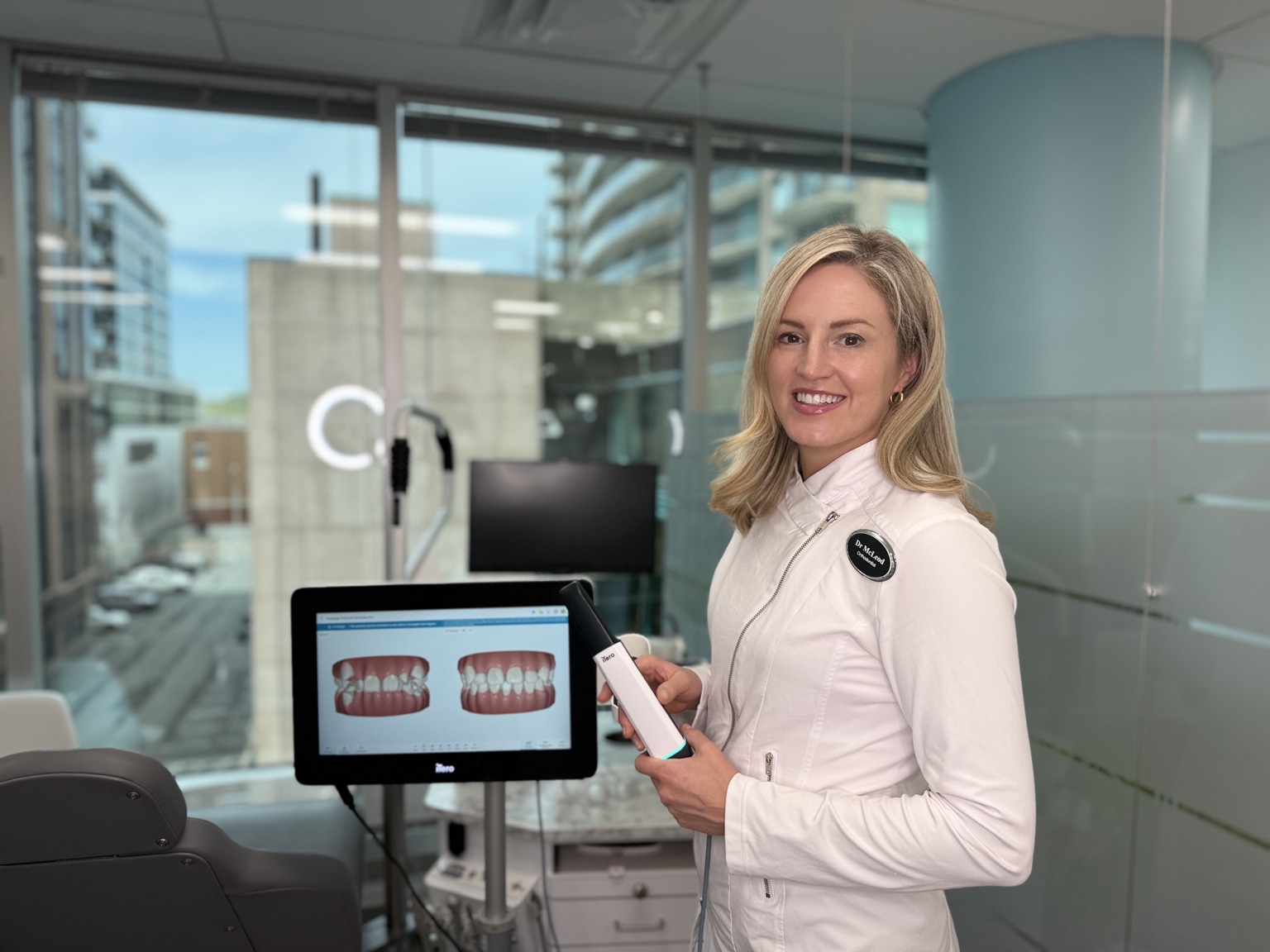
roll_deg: -0.2
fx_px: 881
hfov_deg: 71.6
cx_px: 635
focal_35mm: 24
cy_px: 476
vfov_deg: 56.8
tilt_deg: -2.6
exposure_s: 1/314
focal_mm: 6.76
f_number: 1.78
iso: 100
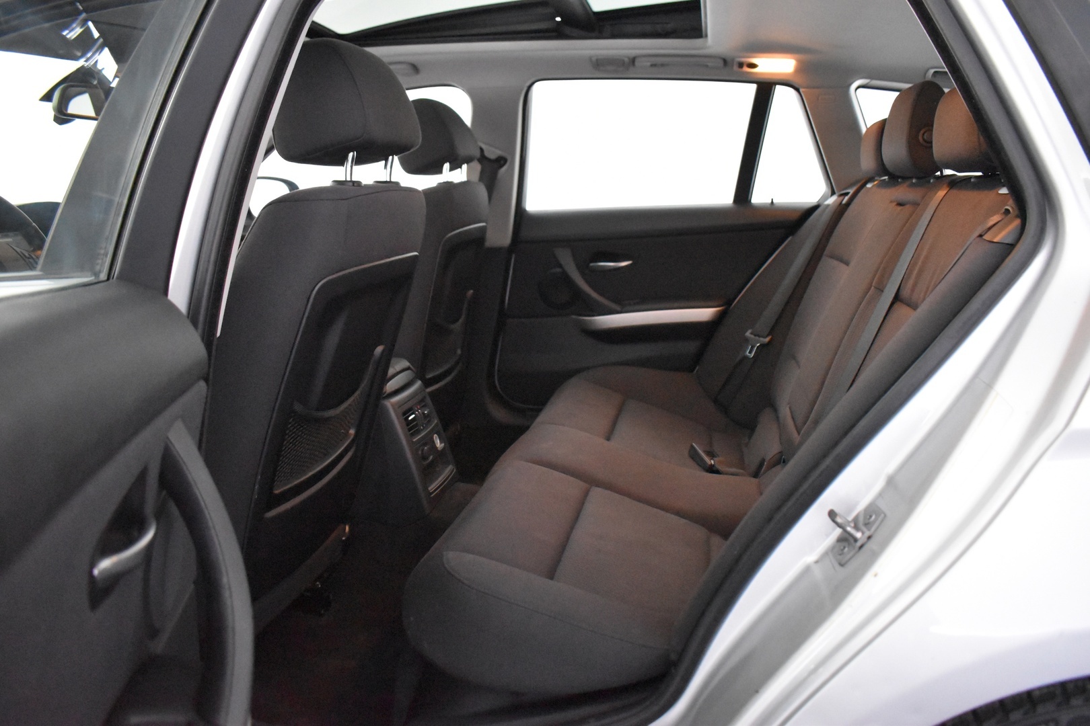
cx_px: 545
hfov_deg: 67.4
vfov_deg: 47.9
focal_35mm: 27
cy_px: 363
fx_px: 817
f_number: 3.5
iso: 9000
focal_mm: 18
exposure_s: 1/60
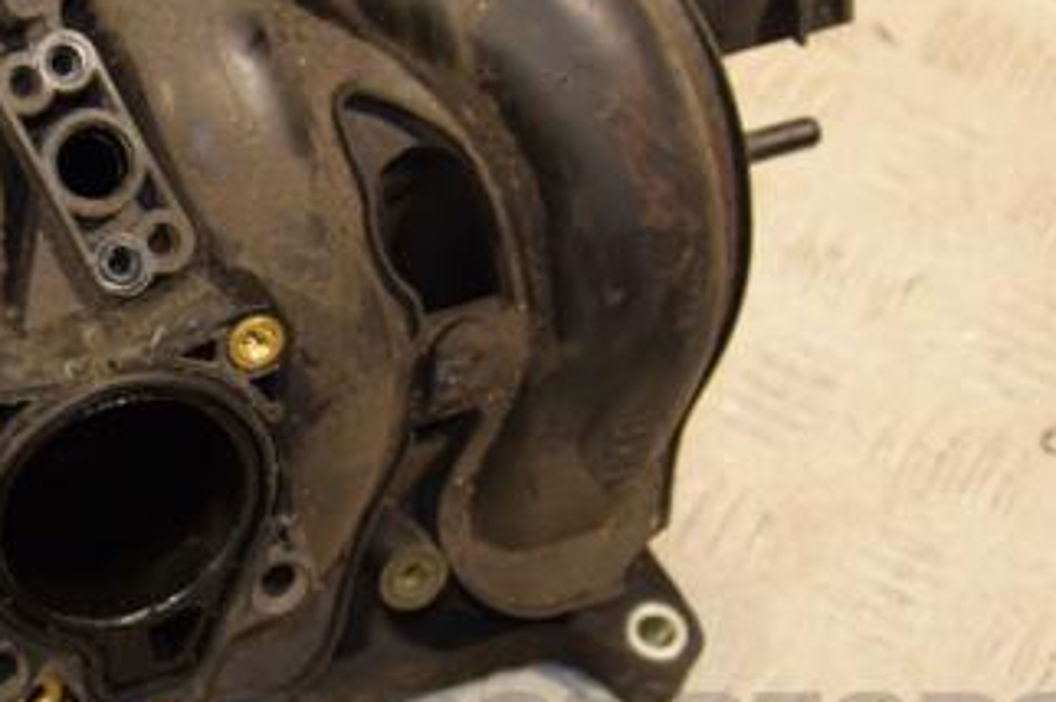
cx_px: 161
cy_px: 305
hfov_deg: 20.5
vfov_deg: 13.9
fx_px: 2870
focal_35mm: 98
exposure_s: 1/160
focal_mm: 35
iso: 800
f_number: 5
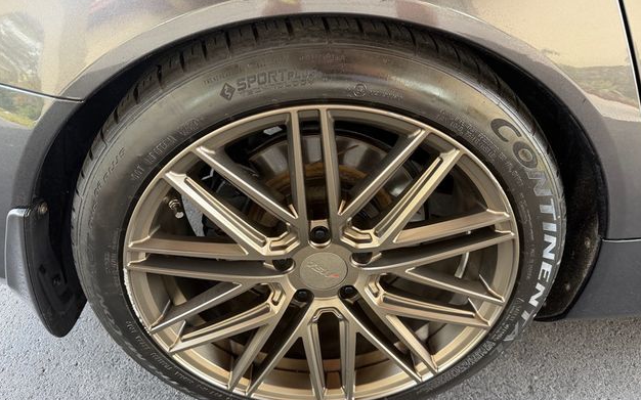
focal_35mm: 26
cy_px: 212
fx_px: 454
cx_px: 323
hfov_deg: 70.4
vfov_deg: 47.6
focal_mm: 6.76
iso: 200
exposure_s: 1/91
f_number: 1.78
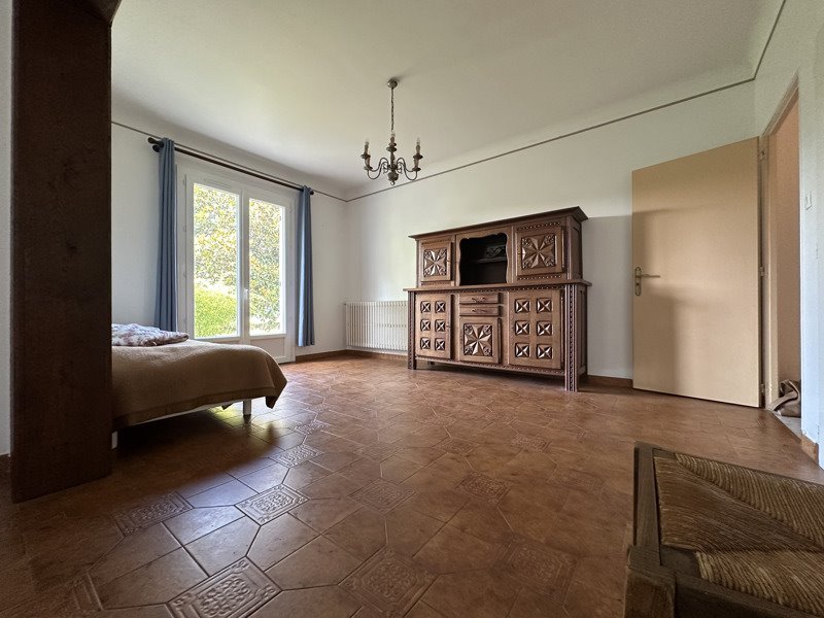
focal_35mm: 14
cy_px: 309
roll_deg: +0.4
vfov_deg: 85.7
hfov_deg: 102.1
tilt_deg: +1.0
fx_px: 333
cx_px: 412
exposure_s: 1/74
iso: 320
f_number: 2.2
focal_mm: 2.22
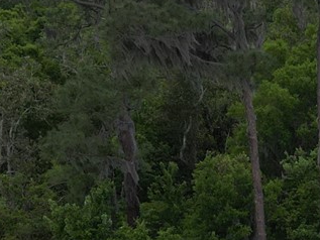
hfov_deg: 15.4
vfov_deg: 12.0
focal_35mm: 121
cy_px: 290
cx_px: 438
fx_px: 1119
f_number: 1.7
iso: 100
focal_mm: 6.72
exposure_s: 1/60
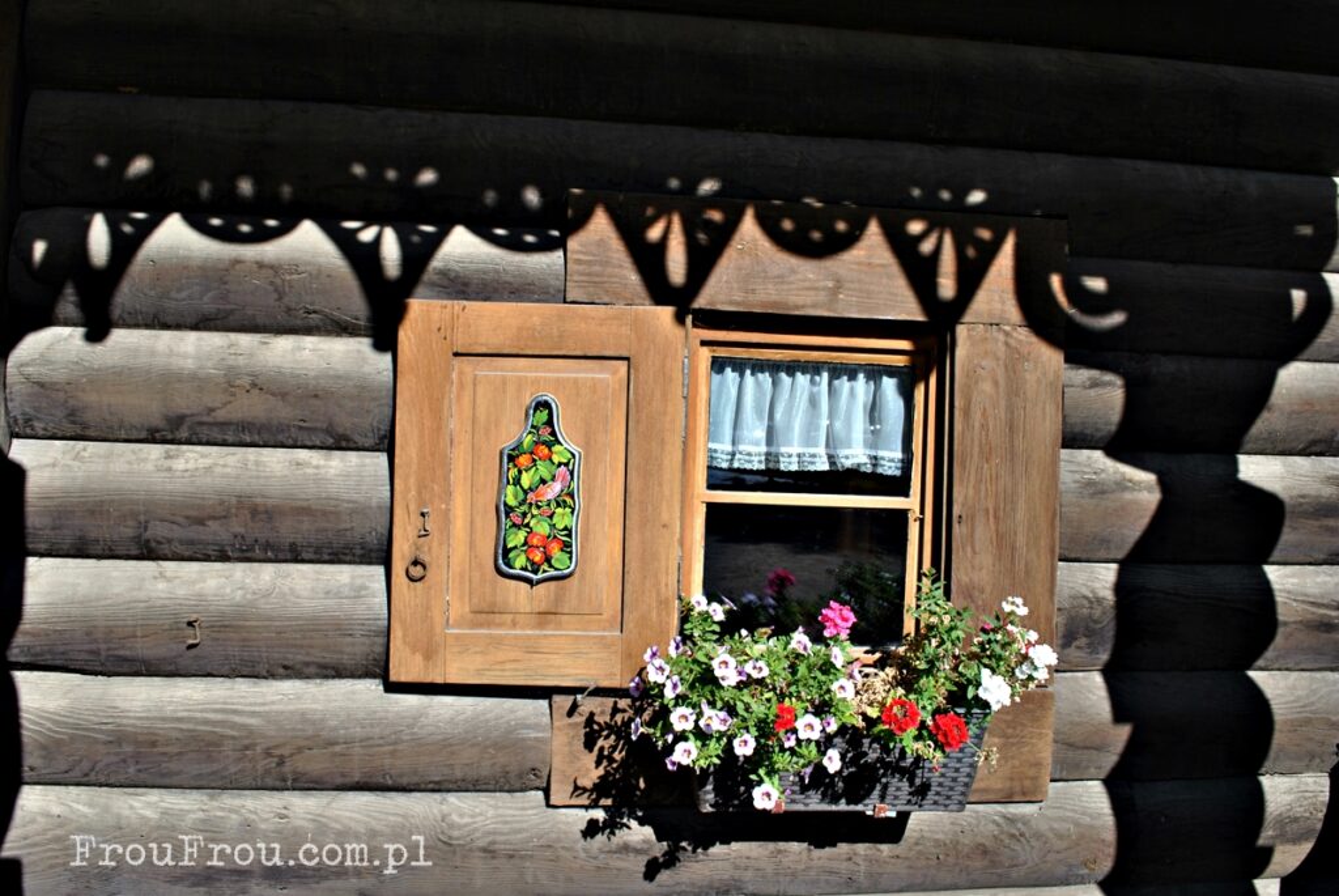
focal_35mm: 30
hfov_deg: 61.9
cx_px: 670
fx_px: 1117
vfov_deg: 43.7
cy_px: 448
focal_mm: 20
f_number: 8
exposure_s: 1/320
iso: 100
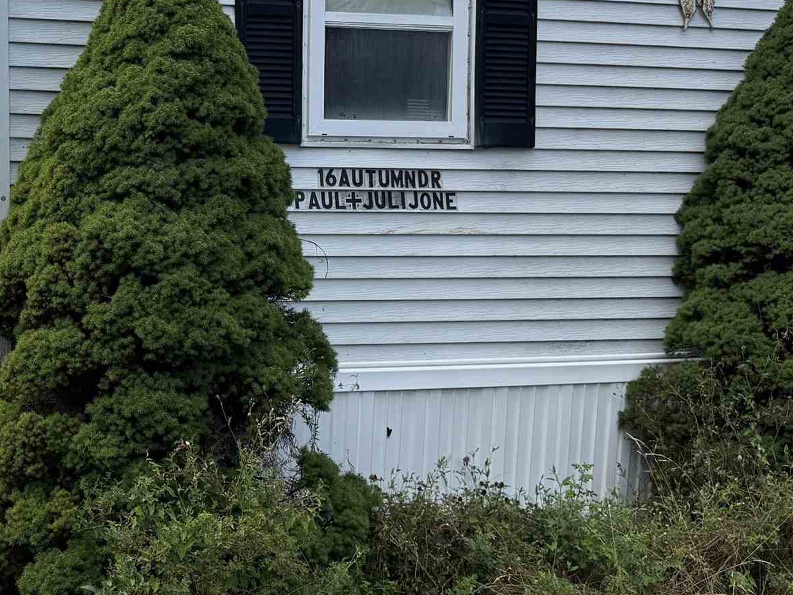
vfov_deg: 23.3
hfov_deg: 29.0
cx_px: 25
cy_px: 284
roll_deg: +0.5
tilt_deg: -2.0
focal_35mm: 63
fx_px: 1444
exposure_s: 1/2907
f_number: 1.78
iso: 100
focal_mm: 6.76
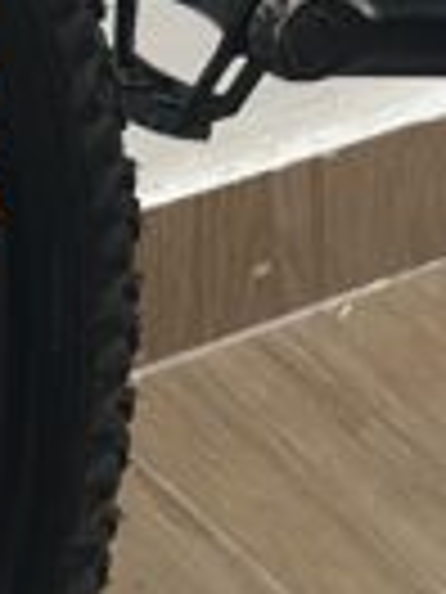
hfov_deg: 4.3
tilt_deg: -22.2
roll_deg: -1.4
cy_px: -729
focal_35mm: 348
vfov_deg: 5.5
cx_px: 410
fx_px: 5978
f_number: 1.78
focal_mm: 6.86
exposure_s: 1/121
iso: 125
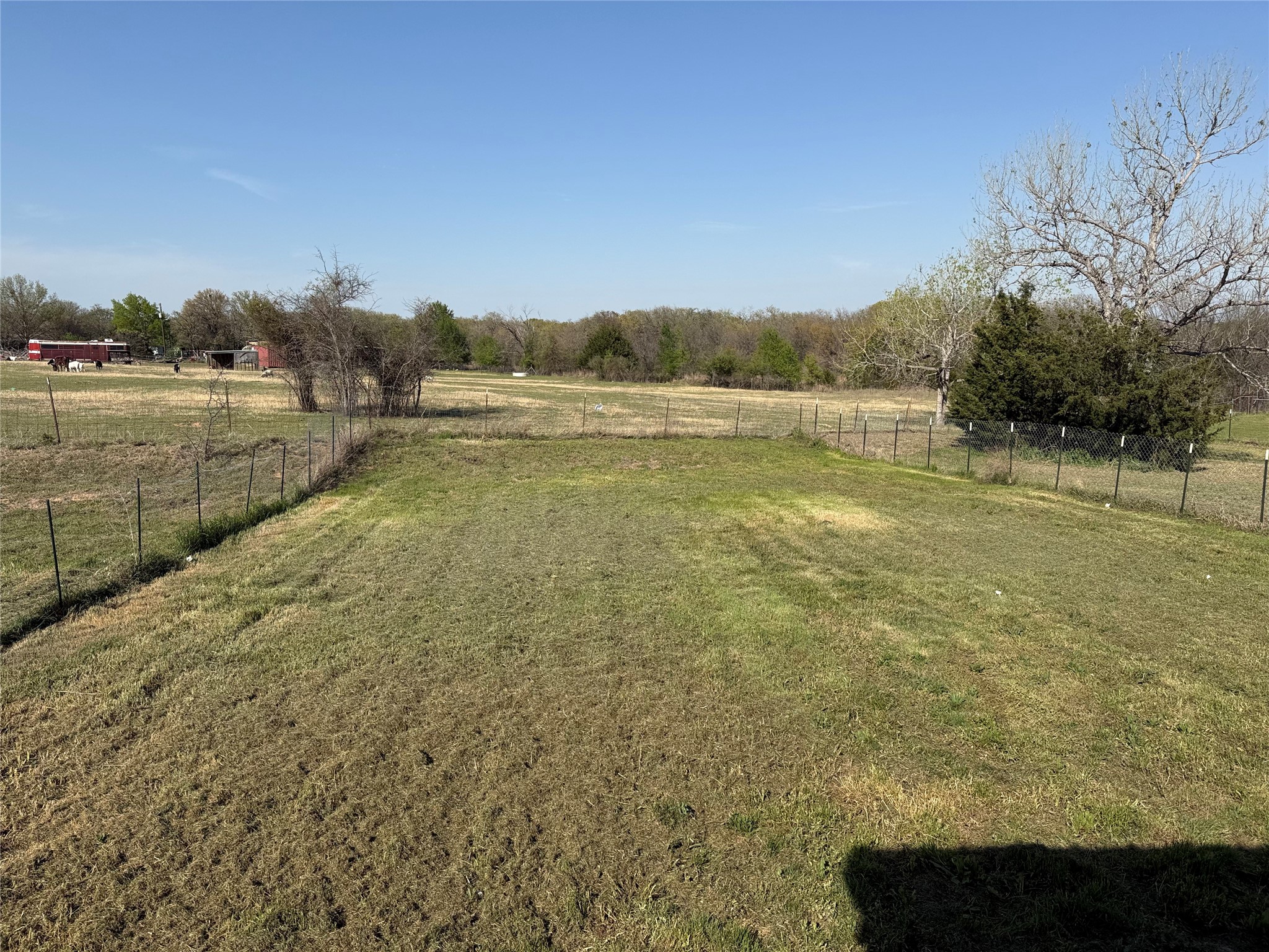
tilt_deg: -8.2
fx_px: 880
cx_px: 634
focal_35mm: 24
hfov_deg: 71.6
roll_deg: +0.2
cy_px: 476
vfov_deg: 56.8
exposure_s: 1/6173
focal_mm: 6.76
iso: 80
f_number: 1.78
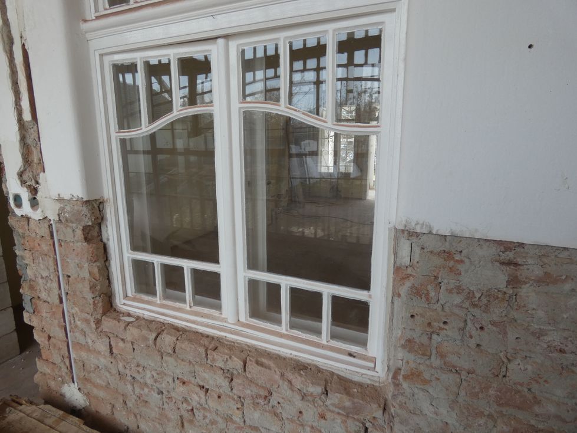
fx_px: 333
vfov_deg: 66.0
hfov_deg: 81.8
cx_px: 288
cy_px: 216
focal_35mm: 20
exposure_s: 1/100
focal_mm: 3.6
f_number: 2.8
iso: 80
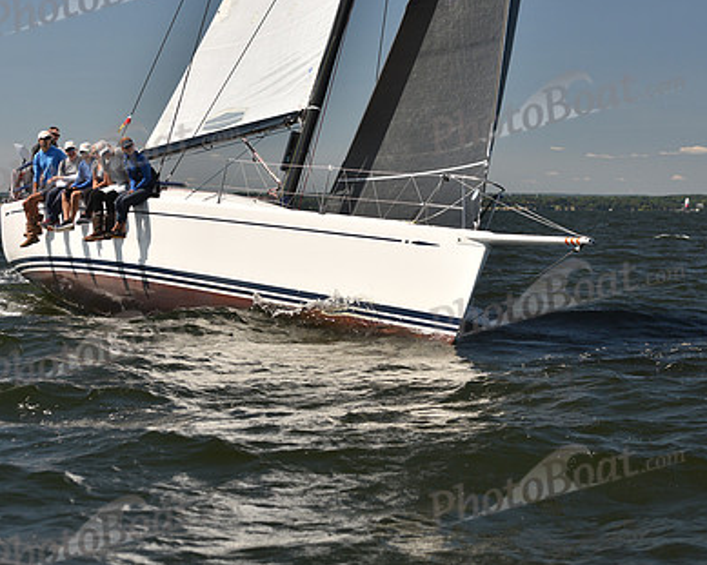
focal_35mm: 98
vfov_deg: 15.7
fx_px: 2050
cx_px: 336
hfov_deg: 19.6
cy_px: 228
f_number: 4
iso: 250
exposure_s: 1/1000
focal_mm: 70
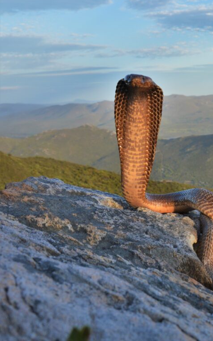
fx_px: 520
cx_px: 260
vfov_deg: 36.3
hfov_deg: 21.4
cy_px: 169
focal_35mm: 56
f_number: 9
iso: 400
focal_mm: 24
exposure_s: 1/160
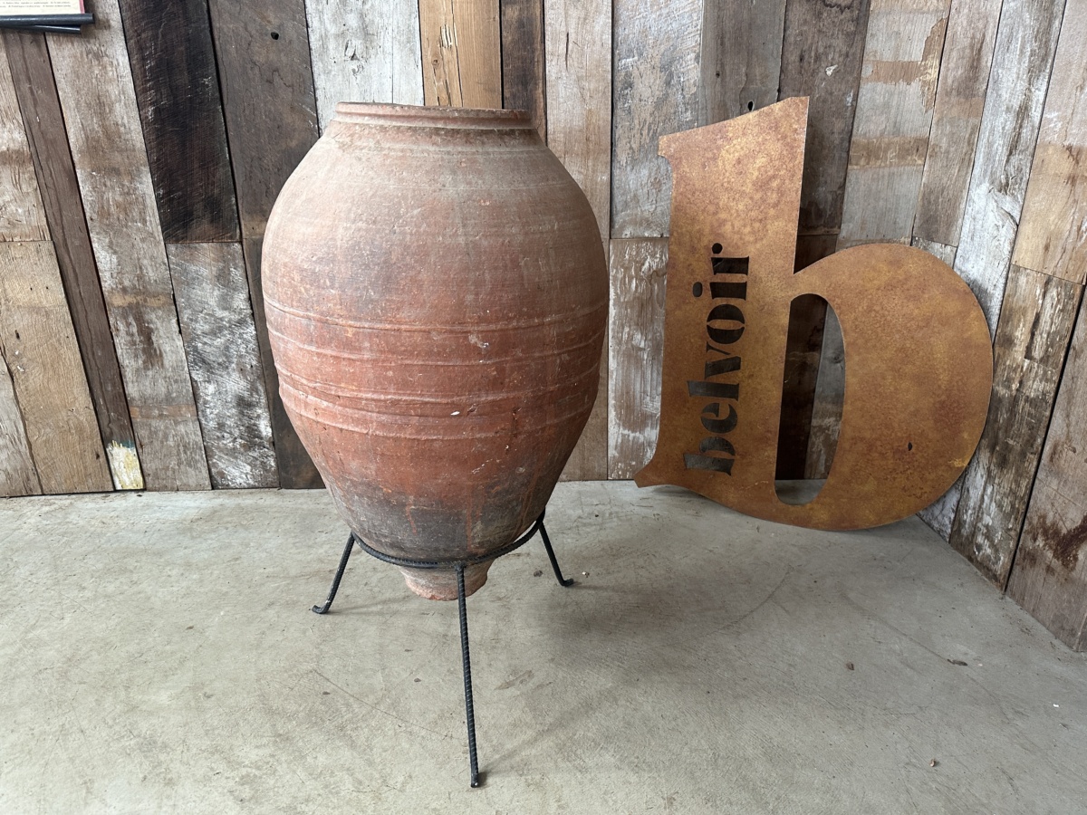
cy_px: 408
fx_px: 754
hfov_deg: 71.6
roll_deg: -0.9
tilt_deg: -23.5
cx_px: 544
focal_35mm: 24
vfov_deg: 56.8
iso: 250
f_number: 1.78
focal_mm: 6.86
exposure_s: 1/62
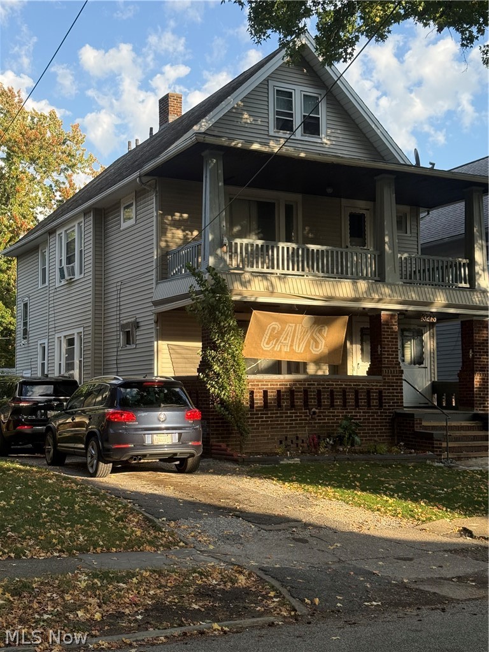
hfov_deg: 30.3
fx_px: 904
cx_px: 244
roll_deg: +0.0
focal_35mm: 48
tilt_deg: +4.9
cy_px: 326
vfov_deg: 39.7
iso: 64
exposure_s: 1/1055
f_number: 1.78
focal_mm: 6.76
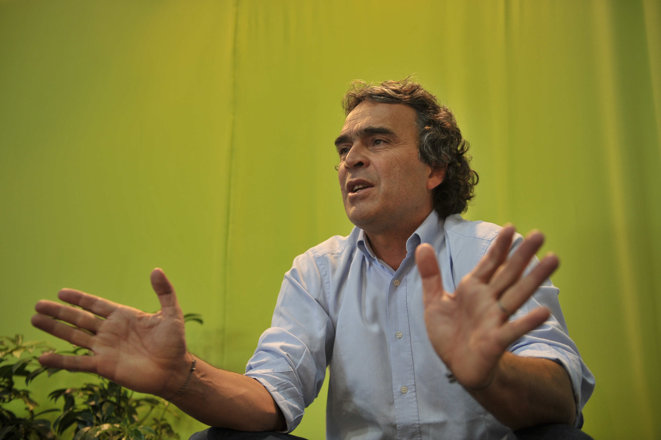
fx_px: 826
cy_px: 220
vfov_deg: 29.8
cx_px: 330
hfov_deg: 43.6
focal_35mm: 45
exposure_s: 1/160
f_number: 2.8
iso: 640
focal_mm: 45
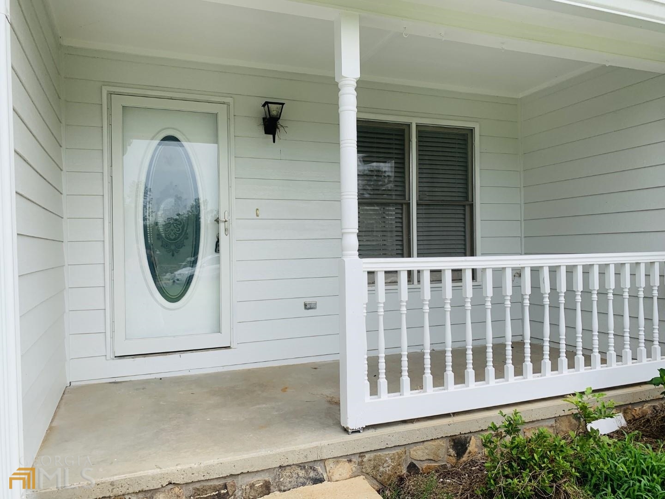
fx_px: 499
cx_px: 332
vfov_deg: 53.1
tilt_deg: +1.8
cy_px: 250
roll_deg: +0.7
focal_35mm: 26
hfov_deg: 67.3
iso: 25
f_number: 1.8
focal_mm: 4.25
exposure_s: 1/727
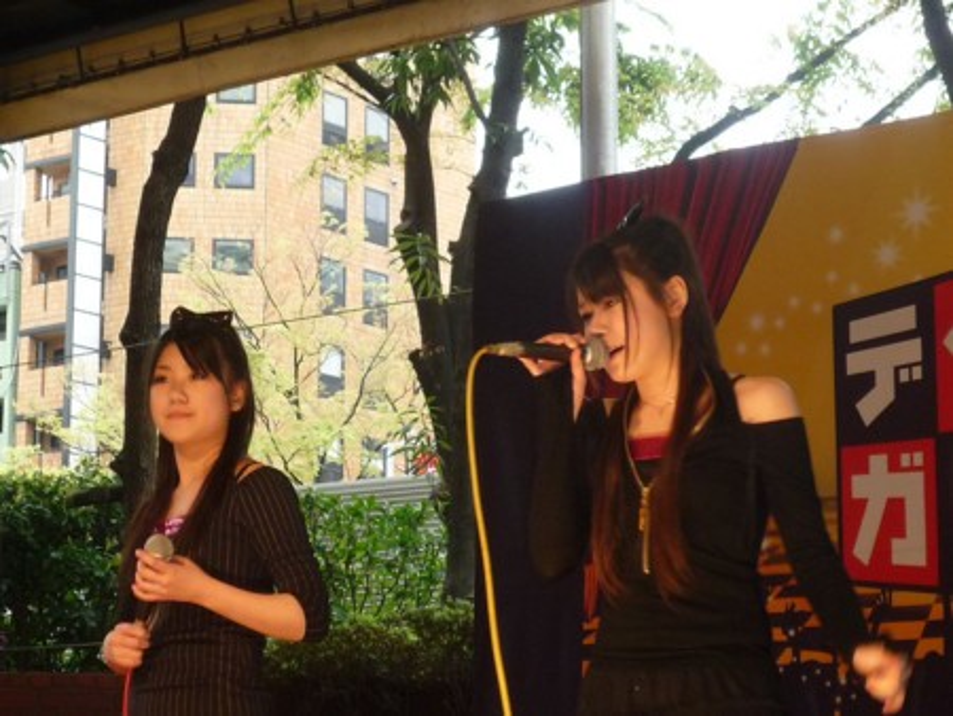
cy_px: 358
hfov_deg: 18.5
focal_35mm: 106
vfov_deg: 14.0
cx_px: 476
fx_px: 2920
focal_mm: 10.4
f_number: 4.7
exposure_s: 1/40
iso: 160
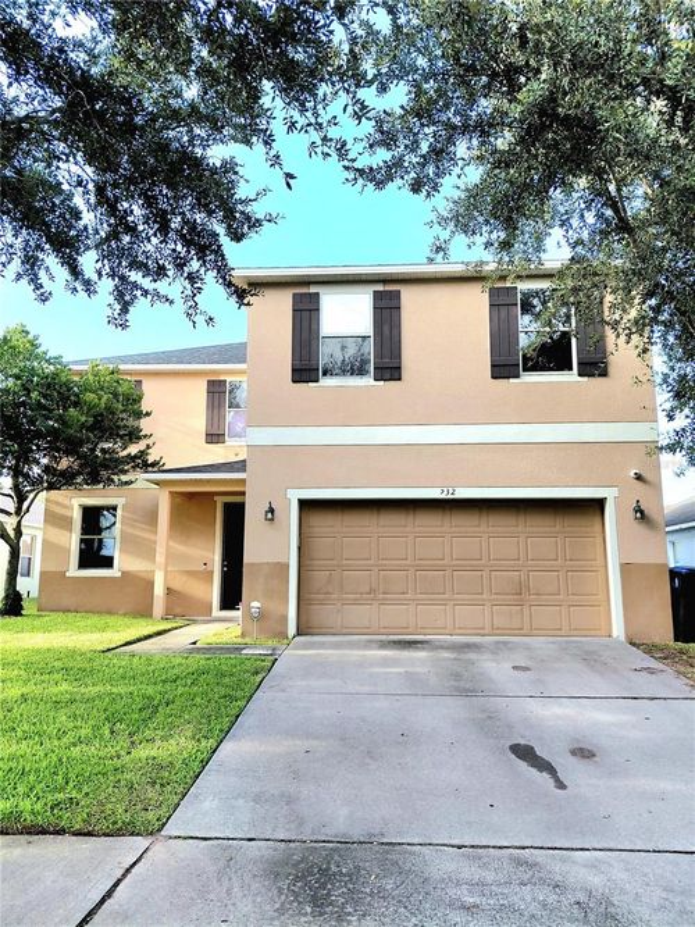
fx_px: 669
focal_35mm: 25
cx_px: 348
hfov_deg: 54.9
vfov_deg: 69.4
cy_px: 464
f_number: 1.8
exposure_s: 1/400
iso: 50
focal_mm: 4.69
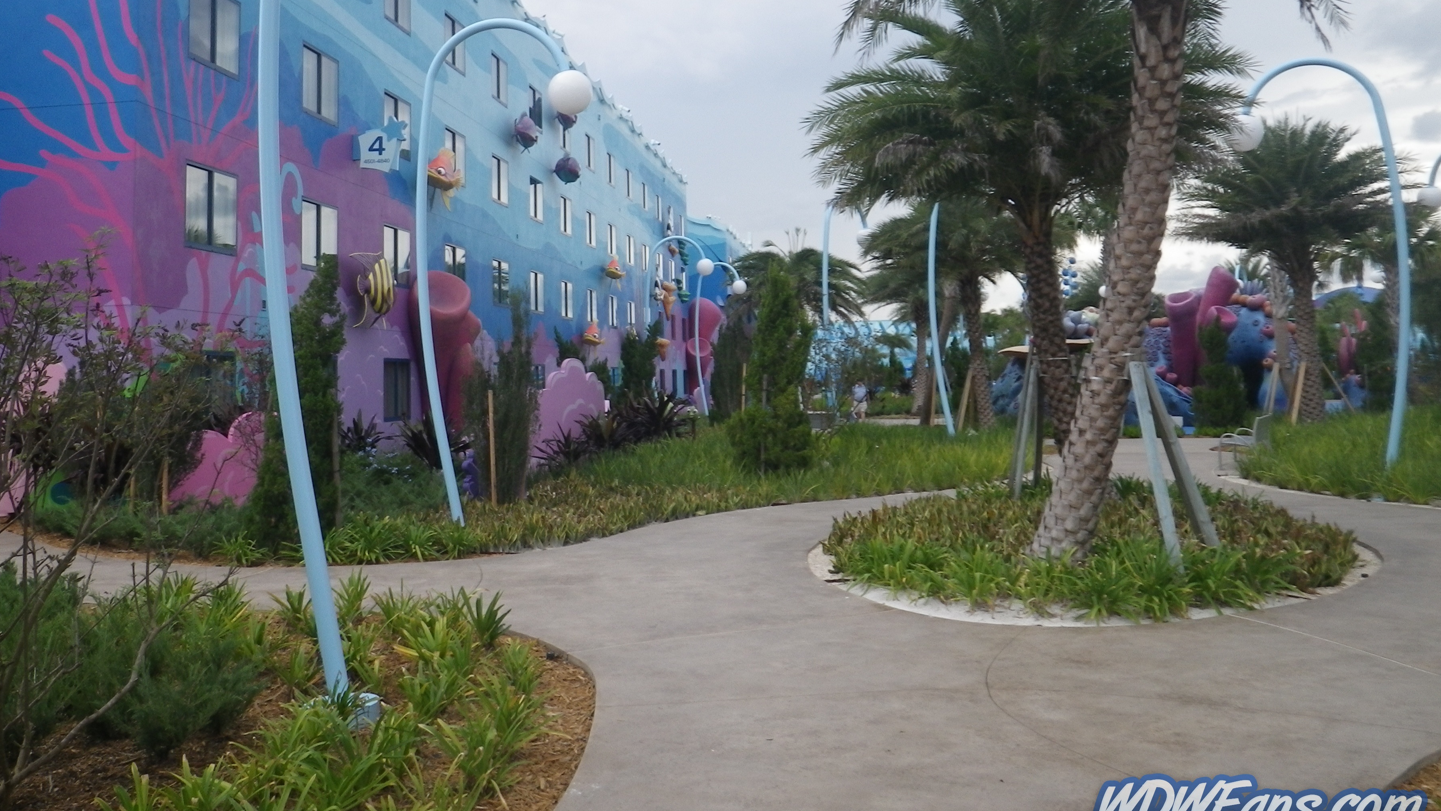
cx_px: 651
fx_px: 1299
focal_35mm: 34
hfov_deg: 57.9
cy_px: 251
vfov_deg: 34.2
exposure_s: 1/200
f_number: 3.5
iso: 80
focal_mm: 5
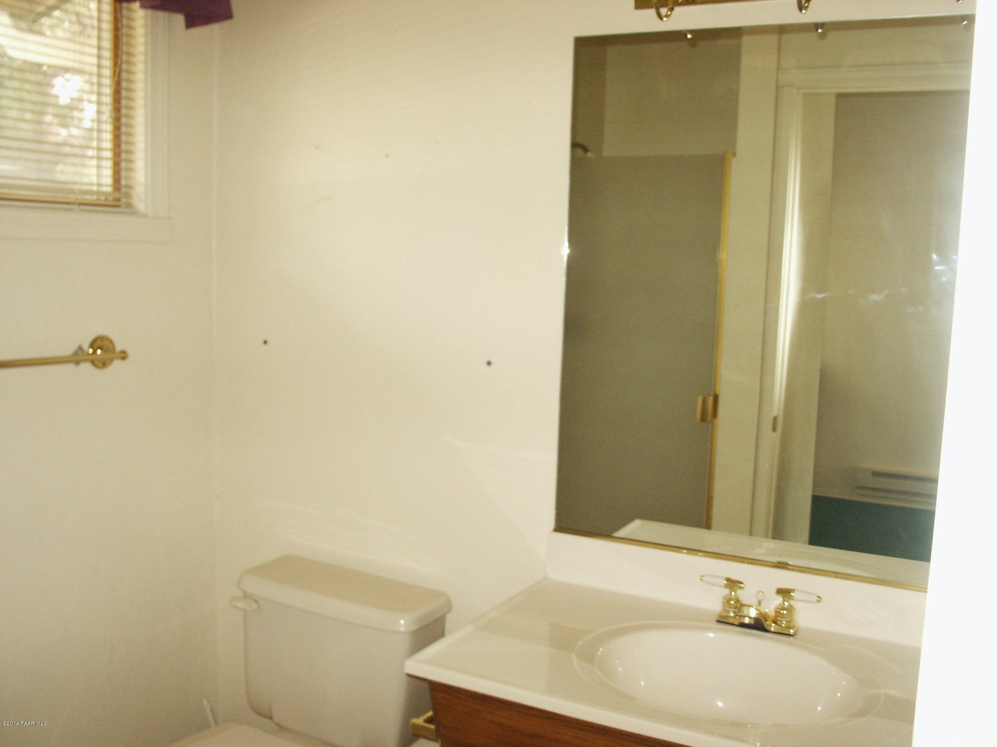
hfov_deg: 52.6
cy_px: 374
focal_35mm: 35
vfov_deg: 40.7
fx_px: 1008
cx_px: 498
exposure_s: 1/45
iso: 200
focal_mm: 7.18
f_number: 3
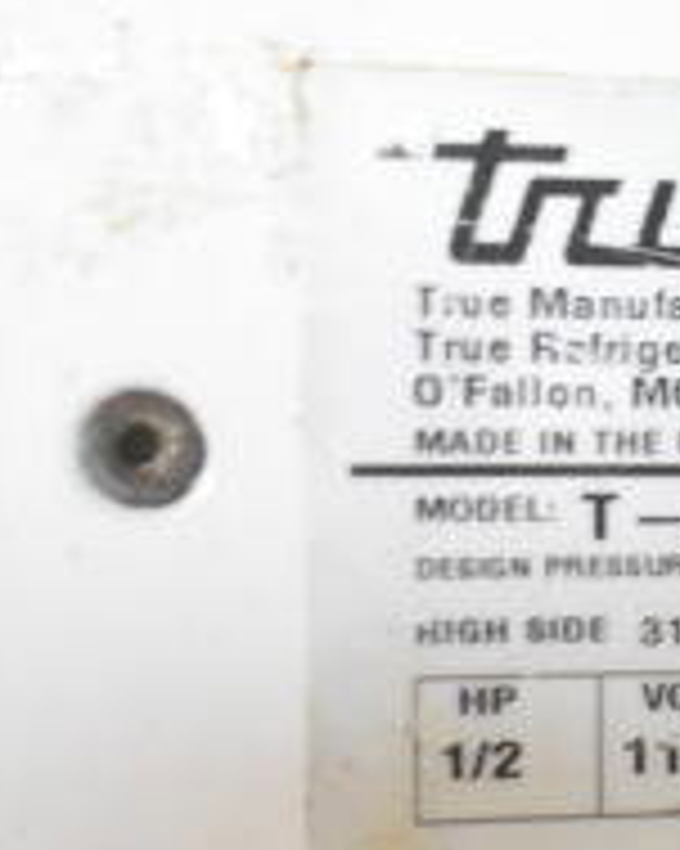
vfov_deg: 15.1
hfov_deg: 11.5
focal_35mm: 127
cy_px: 699
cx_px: 1076
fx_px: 3197
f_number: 4.2
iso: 4500
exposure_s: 1/50
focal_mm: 28
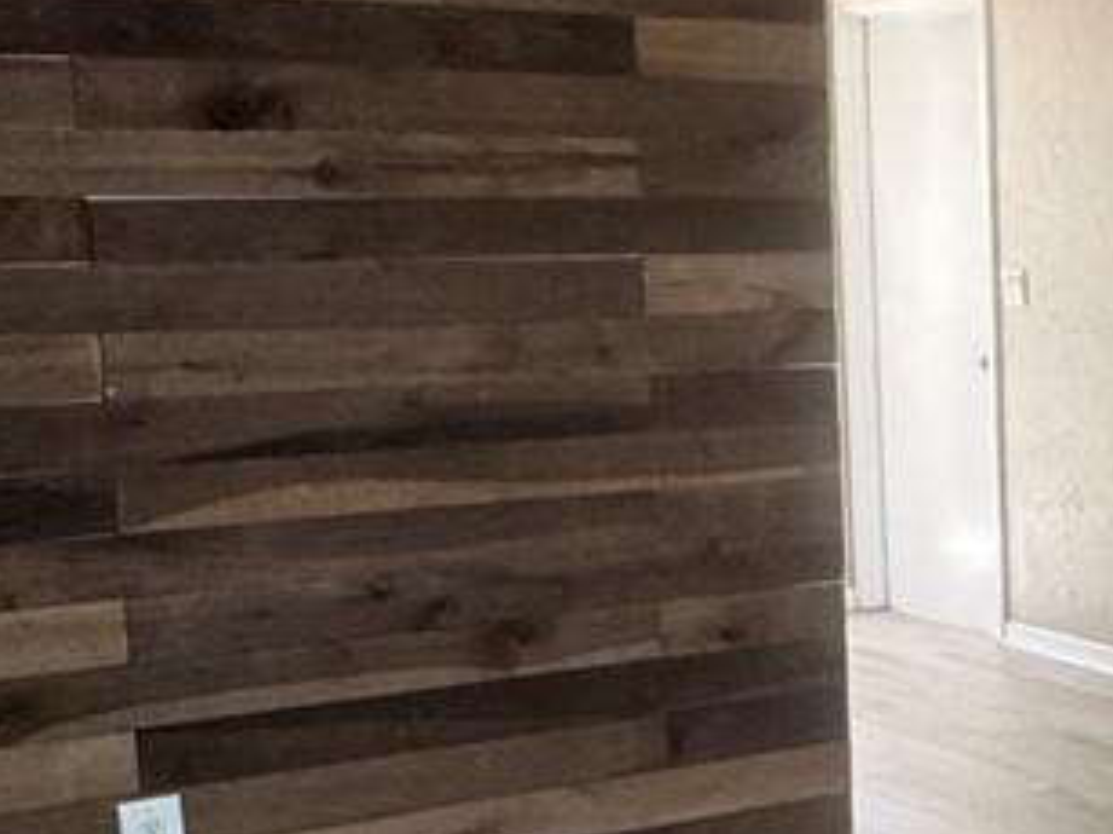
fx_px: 2346
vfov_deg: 20.0
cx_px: 1432
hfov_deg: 23.7
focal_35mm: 73
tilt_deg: -10.3
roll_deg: -0.5
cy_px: 595
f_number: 2.2
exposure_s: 1/99
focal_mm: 2.22
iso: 250
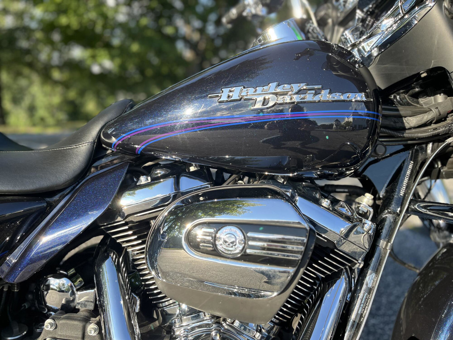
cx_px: 226
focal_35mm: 26
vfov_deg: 53.1
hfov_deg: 67.3
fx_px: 340
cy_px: 170
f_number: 1.6
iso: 50
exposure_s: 1/714
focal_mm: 5.1
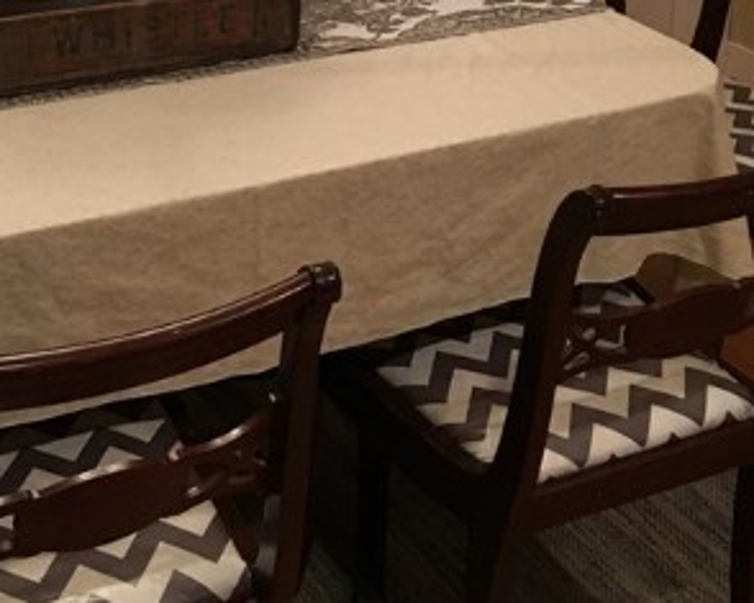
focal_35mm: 74
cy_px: -151
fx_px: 1651
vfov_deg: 19.3
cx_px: 236
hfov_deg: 25.6
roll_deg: -0.6
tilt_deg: -14.4
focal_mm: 4.15
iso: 160
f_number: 2.2
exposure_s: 1/30
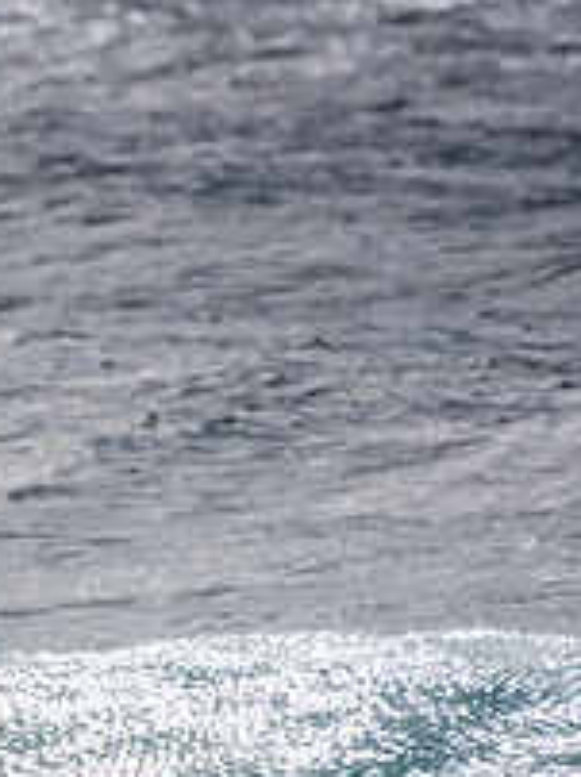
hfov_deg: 0.7
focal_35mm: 2074
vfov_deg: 1.0
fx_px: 46512
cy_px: 671
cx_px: -477
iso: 110
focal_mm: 500
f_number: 5.6
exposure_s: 1/2500
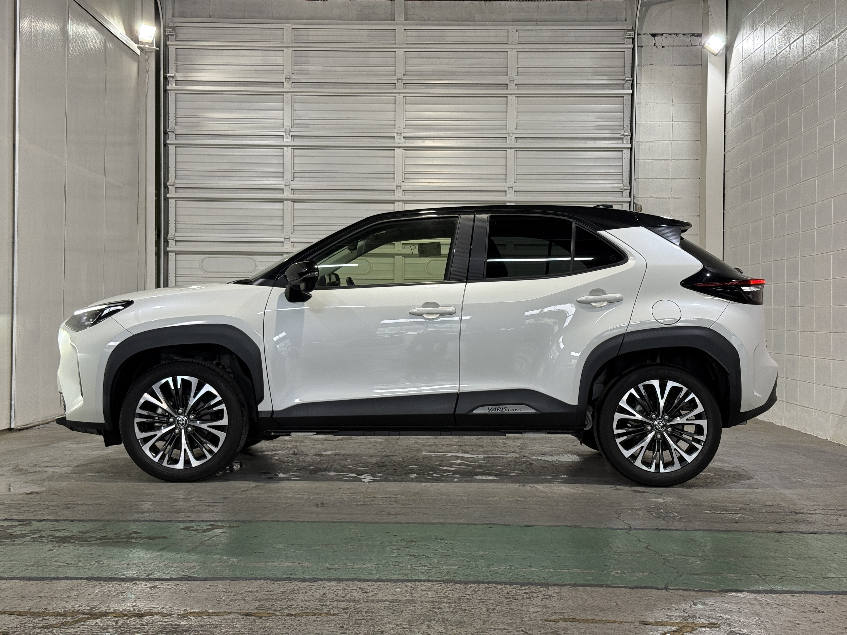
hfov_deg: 39.7
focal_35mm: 48
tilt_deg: +0.0
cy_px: 318
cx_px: 424
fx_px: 1174
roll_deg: -0.9
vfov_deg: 30.3
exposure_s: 1/60
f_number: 1.78
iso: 64
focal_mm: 6.76
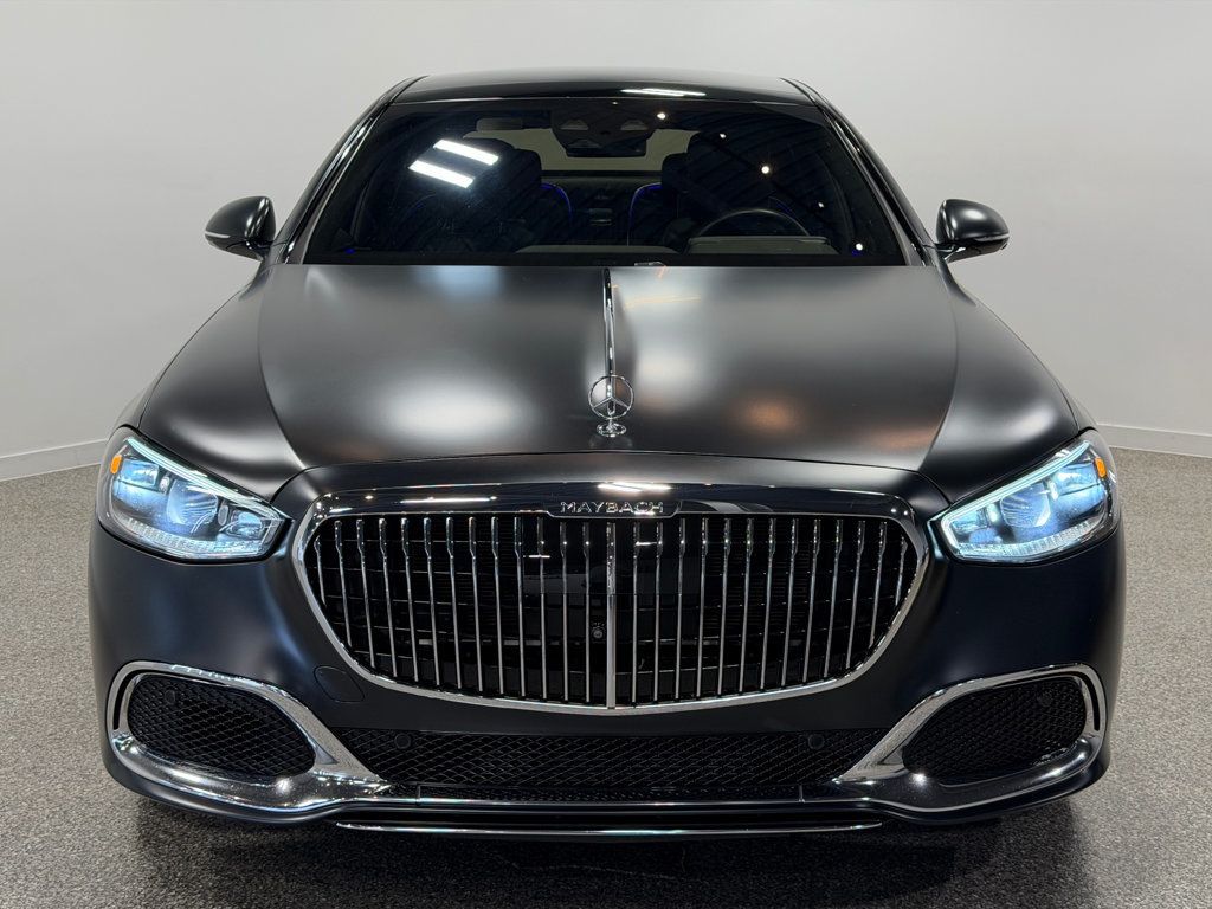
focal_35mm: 48
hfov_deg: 39.7
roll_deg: +0.3
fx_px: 1681
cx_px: 606
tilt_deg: -10.9
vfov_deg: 30.3
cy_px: 454
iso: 64
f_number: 1.78
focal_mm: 6.76
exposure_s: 1/175
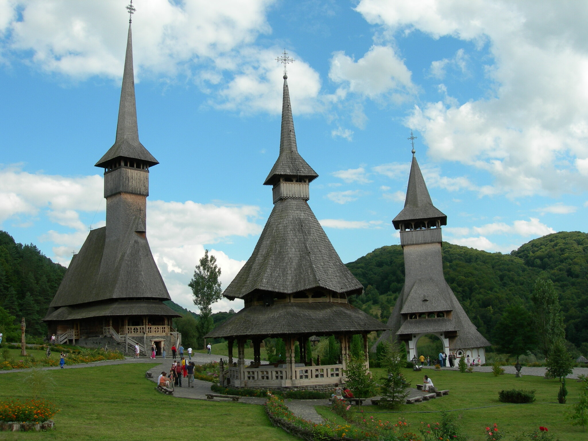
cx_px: 294
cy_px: 220
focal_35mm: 38
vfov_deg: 37.7
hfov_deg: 49.0
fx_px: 645
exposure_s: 1/390
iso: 50
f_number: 4.8
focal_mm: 7.8
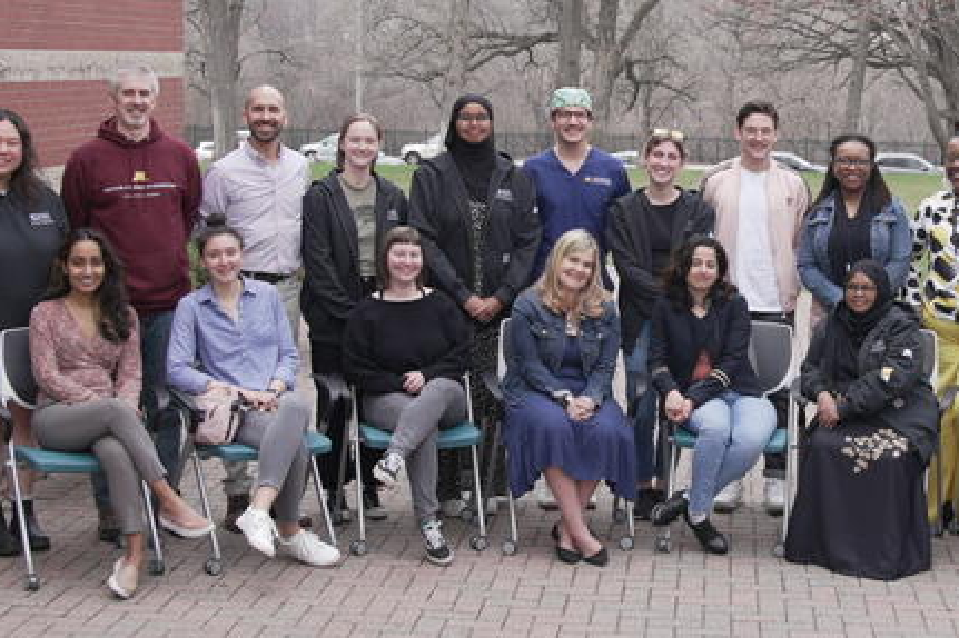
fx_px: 1891
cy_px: 257
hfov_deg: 27.8
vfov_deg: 19.2
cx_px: 797
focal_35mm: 71
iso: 100
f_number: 4.5
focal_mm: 24
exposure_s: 1/125
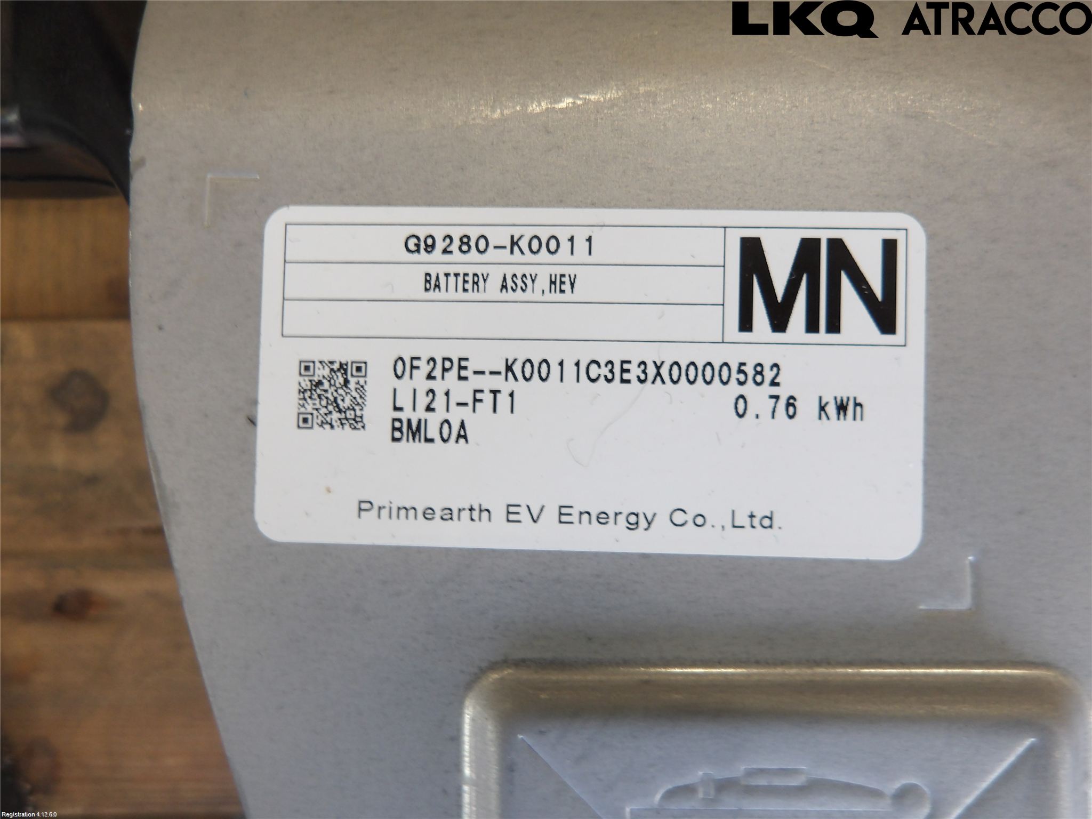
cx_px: 546
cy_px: 410
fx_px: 852
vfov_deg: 51.4
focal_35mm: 27
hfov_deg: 65.3
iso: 126
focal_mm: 4.9
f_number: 3
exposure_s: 1/30
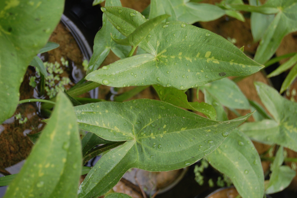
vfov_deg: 16.5
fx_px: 680
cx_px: 148
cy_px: 99
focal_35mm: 82
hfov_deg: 24.6
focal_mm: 55
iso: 400
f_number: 5.6
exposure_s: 1/100
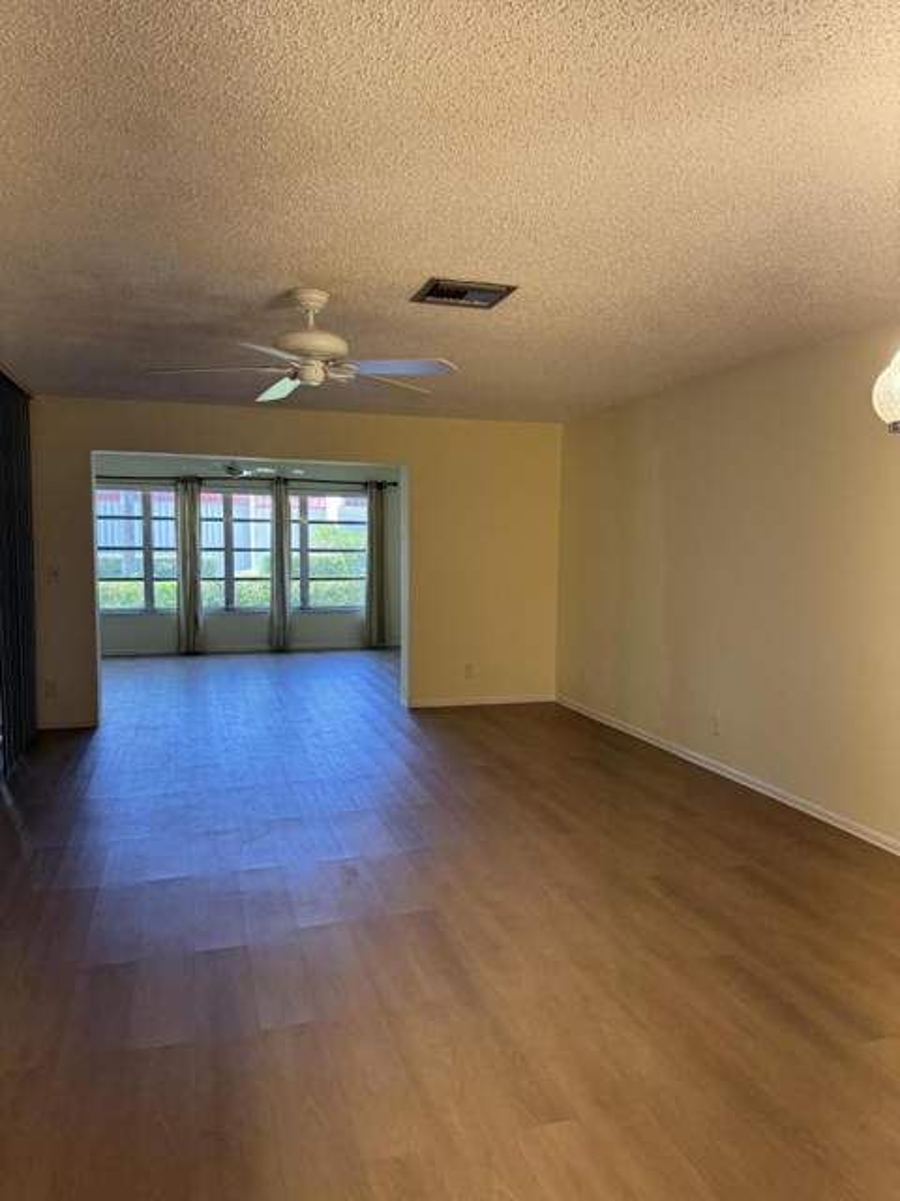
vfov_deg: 71.6
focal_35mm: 24
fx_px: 832
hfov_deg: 56.8
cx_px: 450
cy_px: 600
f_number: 1.78
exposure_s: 1/120
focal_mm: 6.76
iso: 160
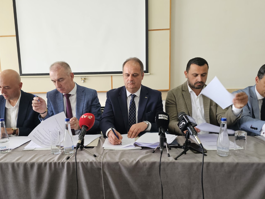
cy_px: 103
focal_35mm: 26
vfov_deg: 53.0
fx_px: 199
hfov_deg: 67.0
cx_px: 115
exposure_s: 1/100
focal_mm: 6.3
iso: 320
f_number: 1.7
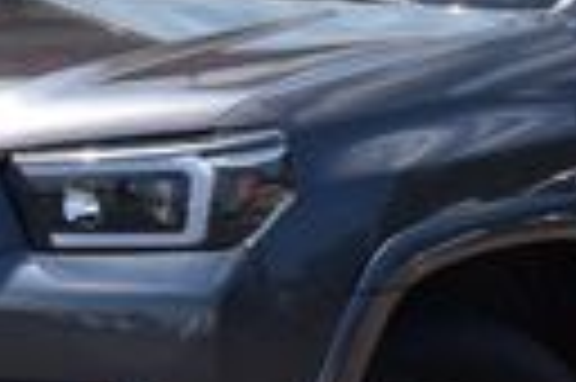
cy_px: -31
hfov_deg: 8.6
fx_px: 3835
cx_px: 279
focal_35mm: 240
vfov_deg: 5.7
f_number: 11
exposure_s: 1/500
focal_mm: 32
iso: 400
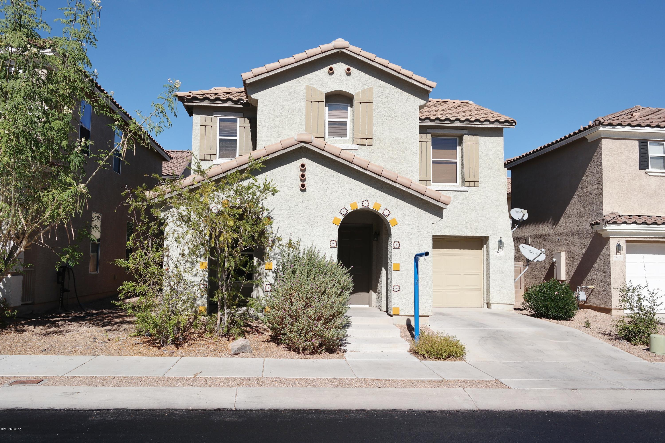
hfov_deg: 61.9
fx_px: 554
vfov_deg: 43.6
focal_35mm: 30
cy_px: 222
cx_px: 332
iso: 100
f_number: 8
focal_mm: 20
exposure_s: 1/400
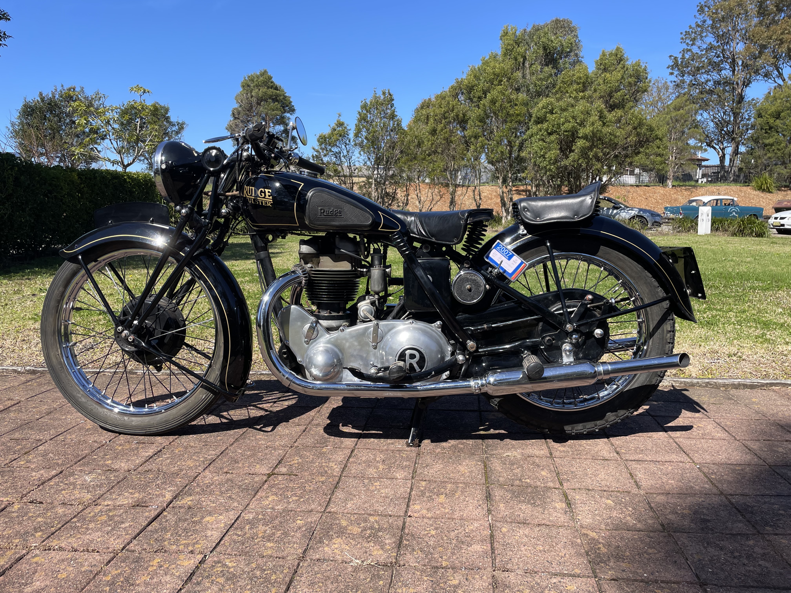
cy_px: 296
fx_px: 594
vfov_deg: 53.1
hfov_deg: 67.3
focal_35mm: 26
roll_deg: +0.2
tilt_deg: -8.0
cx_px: 396
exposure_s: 1/2020
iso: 32
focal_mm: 4.2
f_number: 1.6
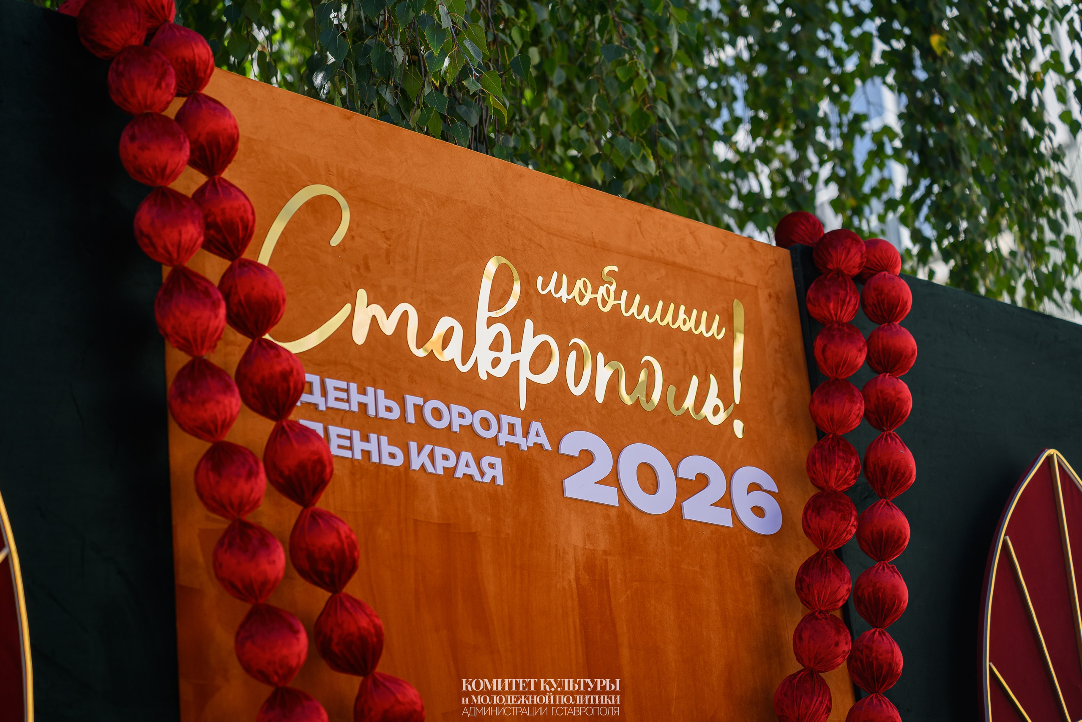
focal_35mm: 75
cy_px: 361
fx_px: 2254
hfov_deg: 27.0
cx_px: 541
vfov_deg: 18.2
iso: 160
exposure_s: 1/800
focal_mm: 75
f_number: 2.8
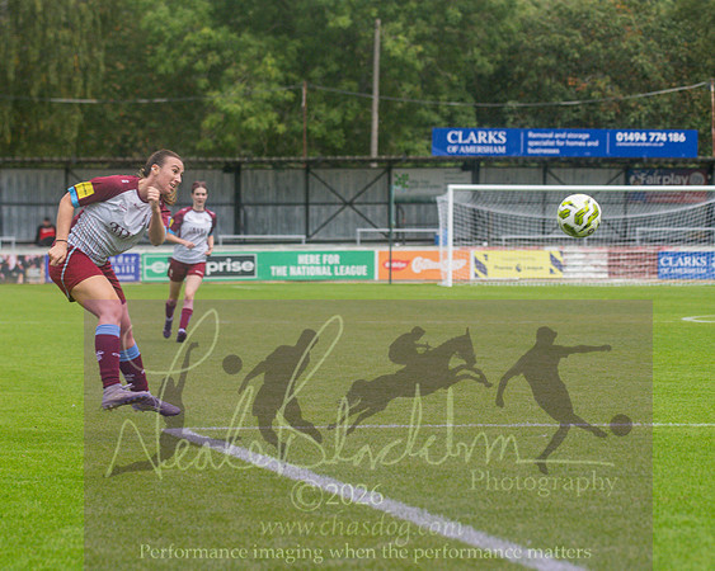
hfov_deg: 9.4
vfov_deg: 7.5
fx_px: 4335
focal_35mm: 205
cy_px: 295
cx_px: 375
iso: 560
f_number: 4
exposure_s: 1/1000
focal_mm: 120
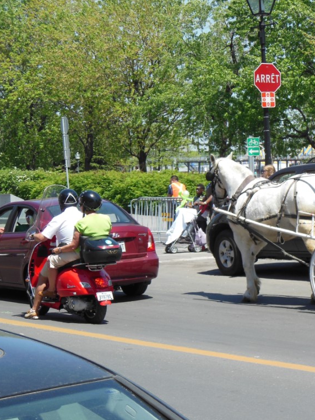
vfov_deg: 19.3
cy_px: 209
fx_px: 1238
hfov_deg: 14.5
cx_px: 222
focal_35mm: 102
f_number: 4.4
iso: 125
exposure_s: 1/640
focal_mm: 13.6
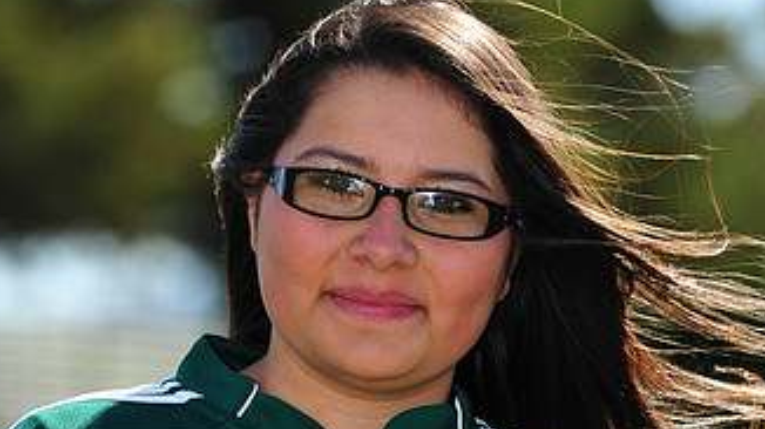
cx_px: 340
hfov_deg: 5.8
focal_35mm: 373
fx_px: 7562
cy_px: 537
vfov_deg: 3.2
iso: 200
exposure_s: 1/800
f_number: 4.5
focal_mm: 200
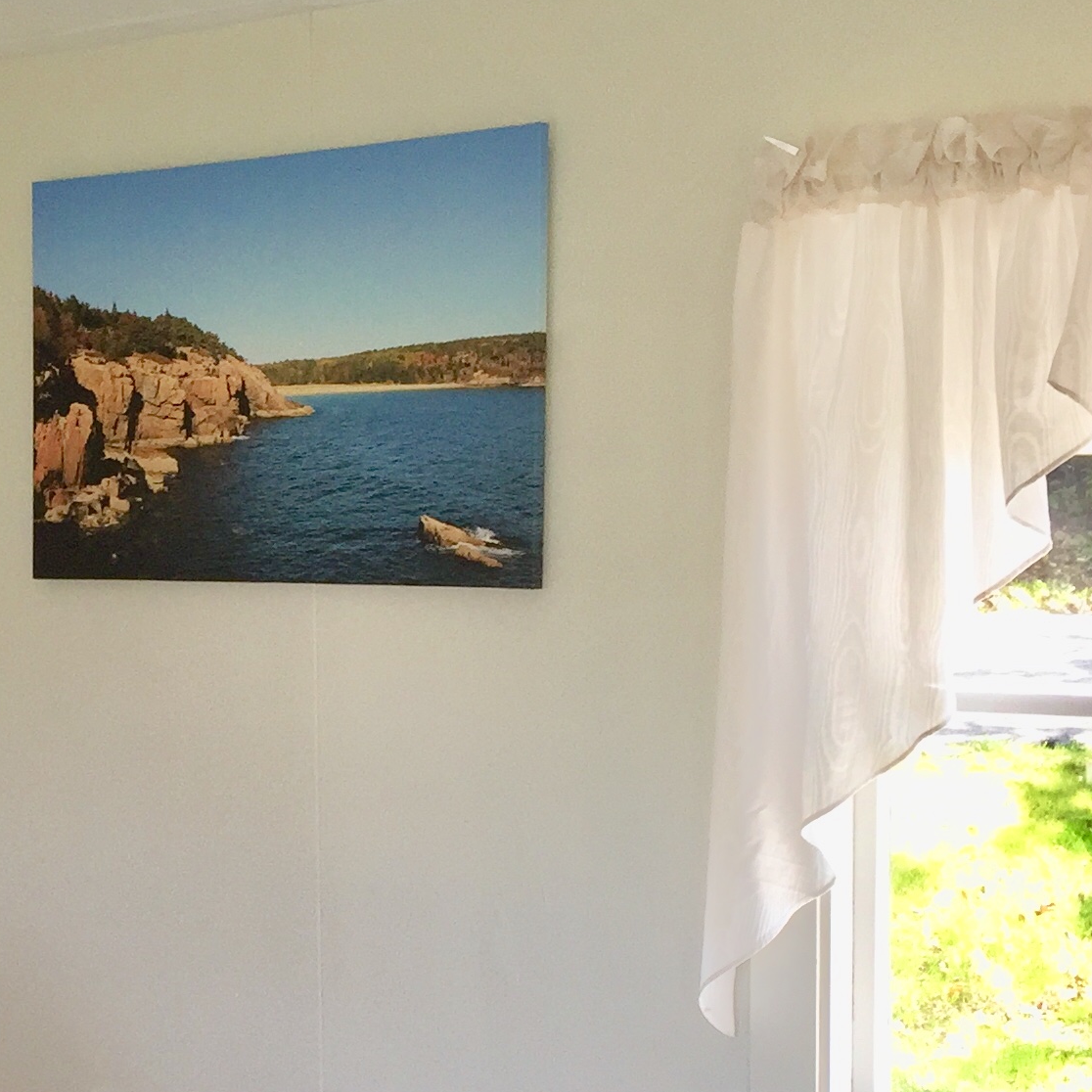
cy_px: 770
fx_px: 2677
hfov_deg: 22.2
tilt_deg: -5.4
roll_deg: +0.0
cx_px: -5
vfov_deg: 22.9
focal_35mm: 75
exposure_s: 1/120
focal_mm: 4.15
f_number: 2.2
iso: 40
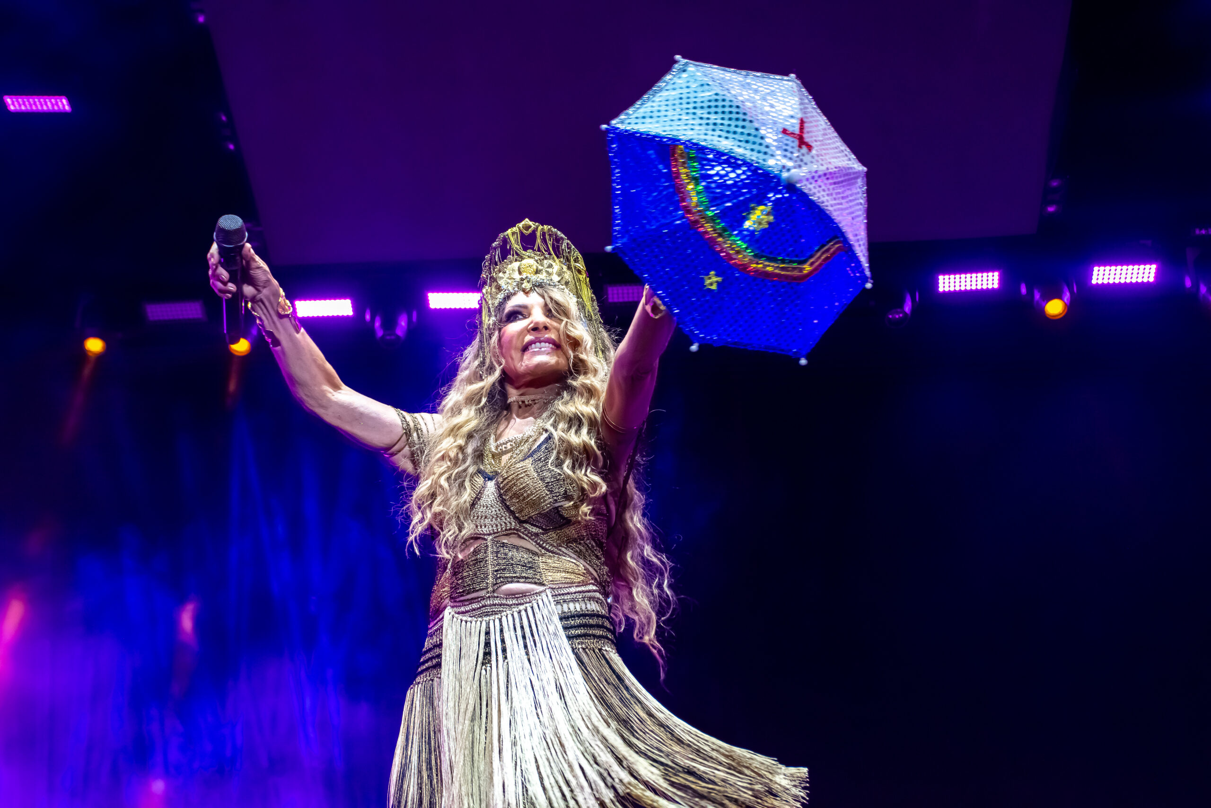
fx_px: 2018
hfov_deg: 33.4
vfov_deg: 22.6
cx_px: 606
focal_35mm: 60
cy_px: 404
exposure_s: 1/320
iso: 1250
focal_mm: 40
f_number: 6.3
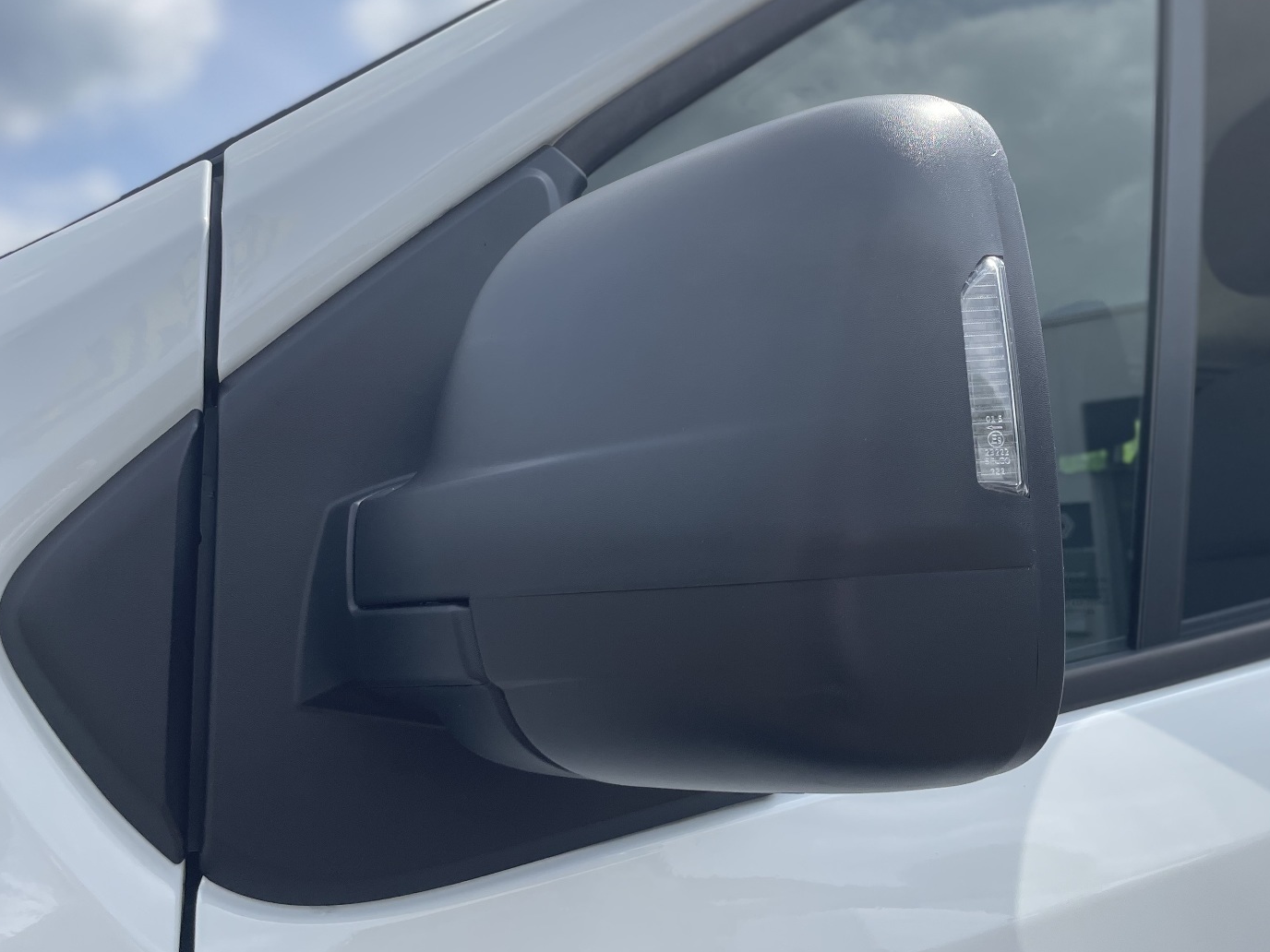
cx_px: 715
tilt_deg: +7.9
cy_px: 422
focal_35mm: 34
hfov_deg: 53.8
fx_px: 1247
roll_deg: -1.0
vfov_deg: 41.7
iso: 50
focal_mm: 4.2
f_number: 1.6
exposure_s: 1/3205
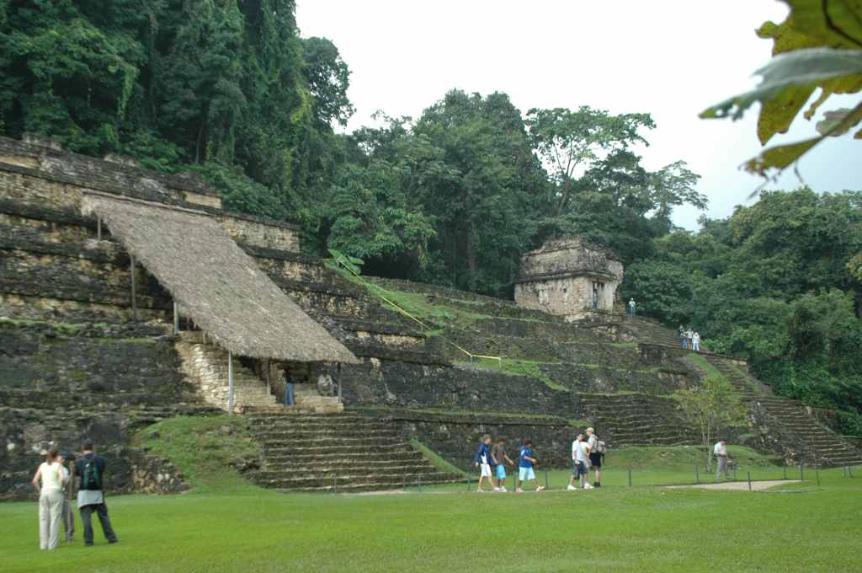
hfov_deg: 46.5
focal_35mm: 42
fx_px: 1004
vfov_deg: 31.8
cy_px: 286
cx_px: 431
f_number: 4.5
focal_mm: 28
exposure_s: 1/80
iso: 400
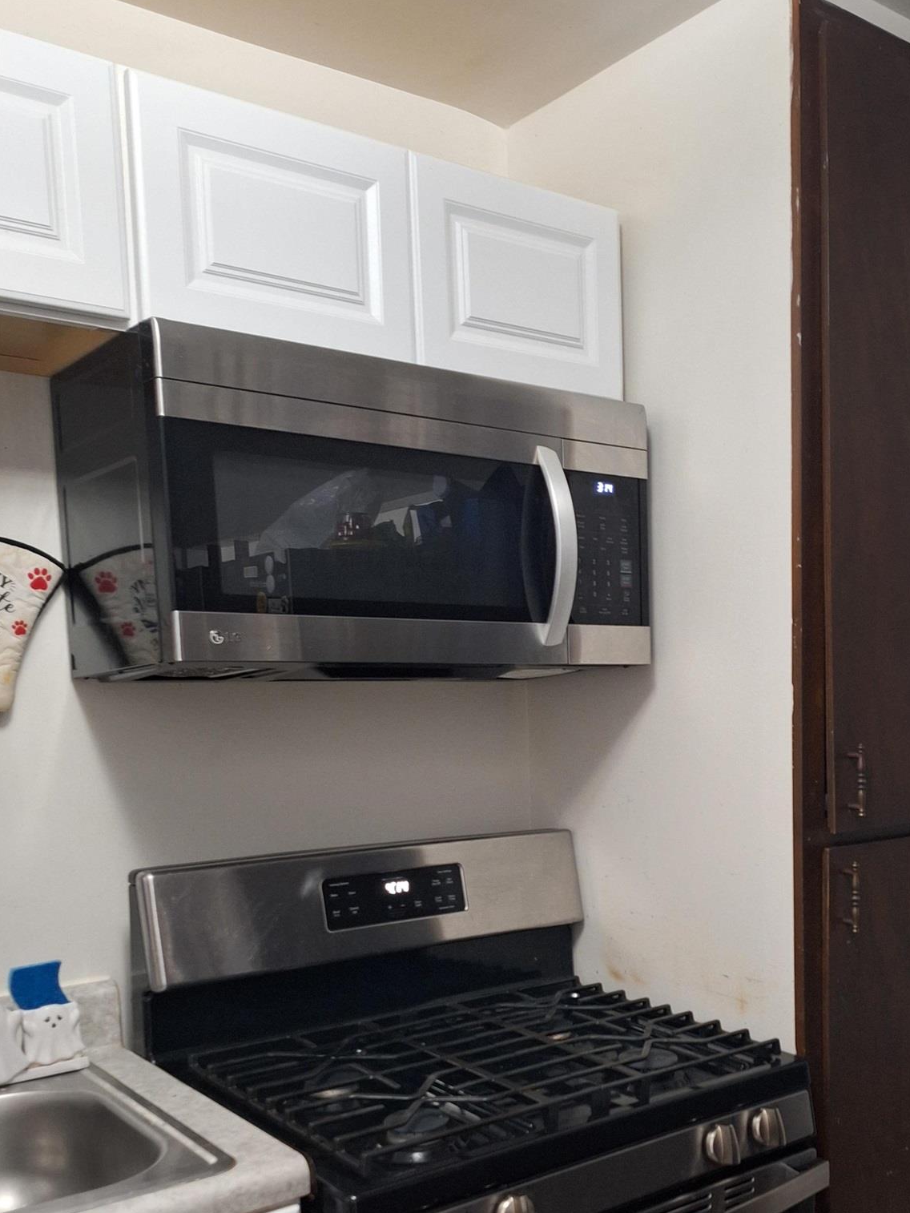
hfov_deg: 39.8
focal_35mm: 35
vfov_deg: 51.1
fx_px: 1226
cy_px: 856
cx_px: 663
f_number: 1.8
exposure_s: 1/24
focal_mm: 5.54
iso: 400
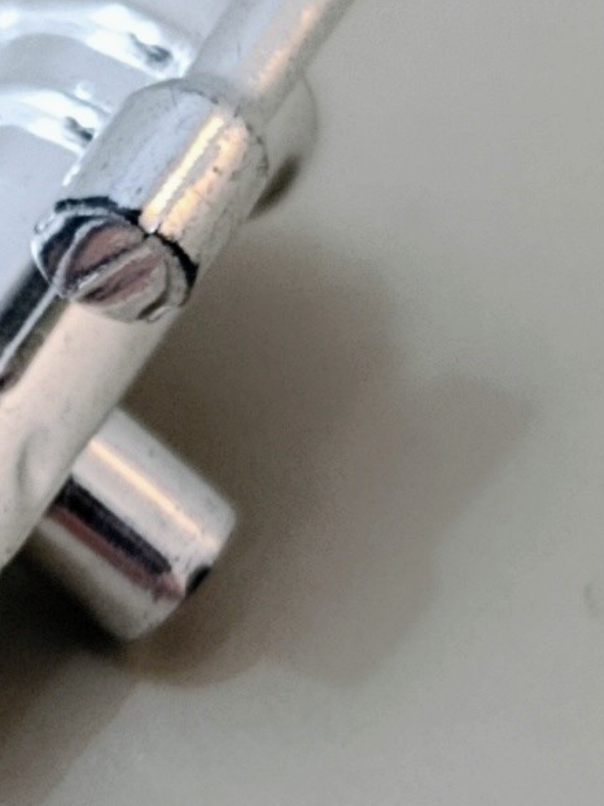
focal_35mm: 160
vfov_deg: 12.3
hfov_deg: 9.2
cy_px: 564
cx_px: -103
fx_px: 3724
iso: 1401
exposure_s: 1/50
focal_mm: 6.11
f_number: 1.65
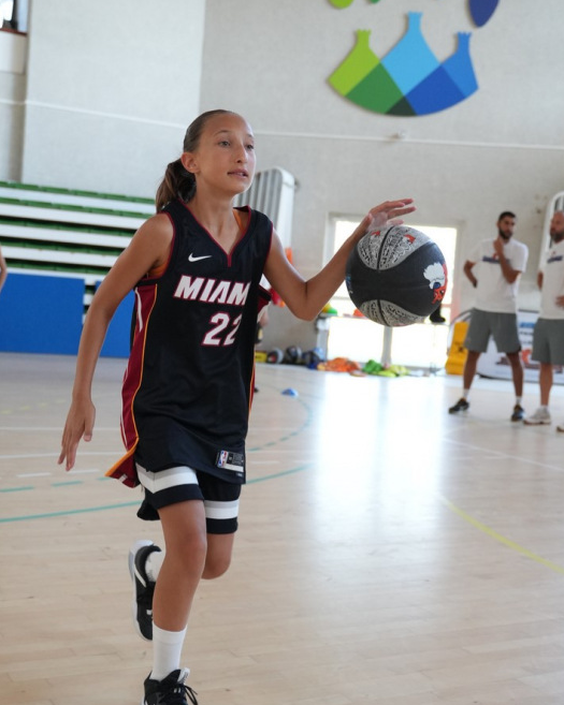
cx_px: 285
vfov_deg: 38.8
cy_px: 350
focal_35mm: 48
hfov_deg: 31.4
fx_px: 1002
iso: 1600
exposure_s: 1/400
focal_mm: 28
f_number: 2.8
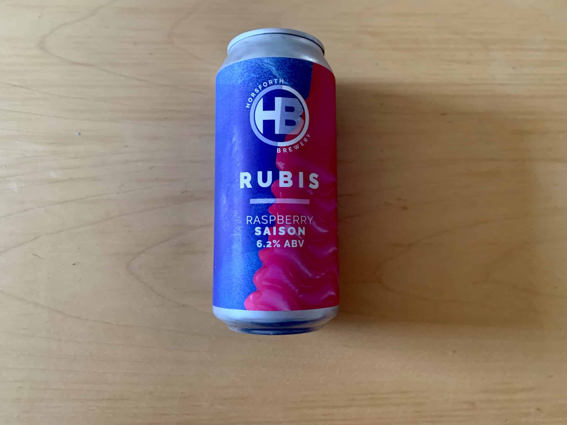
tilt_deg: -83.5
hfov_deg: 67.3
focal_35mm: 26
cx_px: 284
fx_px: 426
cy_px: 212
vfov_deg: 53.1
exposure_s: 1/53
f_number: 1.8
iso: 400
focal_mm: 4.25
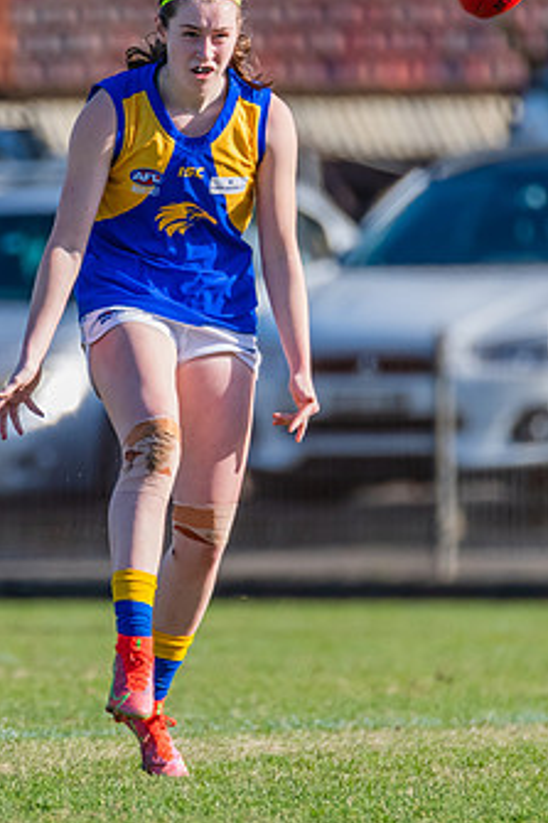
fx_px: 33117
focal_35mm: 1449
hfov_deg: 0.9
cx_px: 239
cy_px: 287
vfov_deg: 1.4
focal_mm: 600
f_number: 7.1
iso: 800
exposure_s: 1/1600
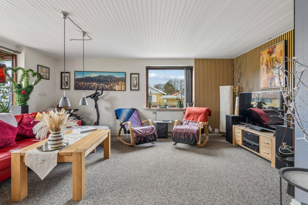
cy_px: 102
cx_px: 154
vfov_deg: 72.0
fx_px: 141
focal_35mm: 16
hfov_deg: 95.0
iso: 500
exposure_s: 1/20
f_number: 8
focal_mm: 11
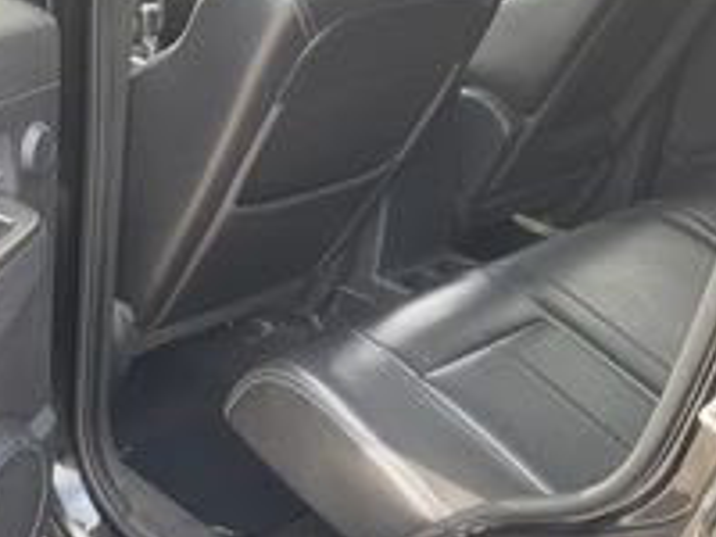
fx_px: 1200
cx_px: 118
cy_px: 258
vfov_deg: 25.2
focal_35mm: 58
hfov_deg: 32.1
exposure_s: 1/122
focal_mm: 3
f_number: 1.8
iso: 40
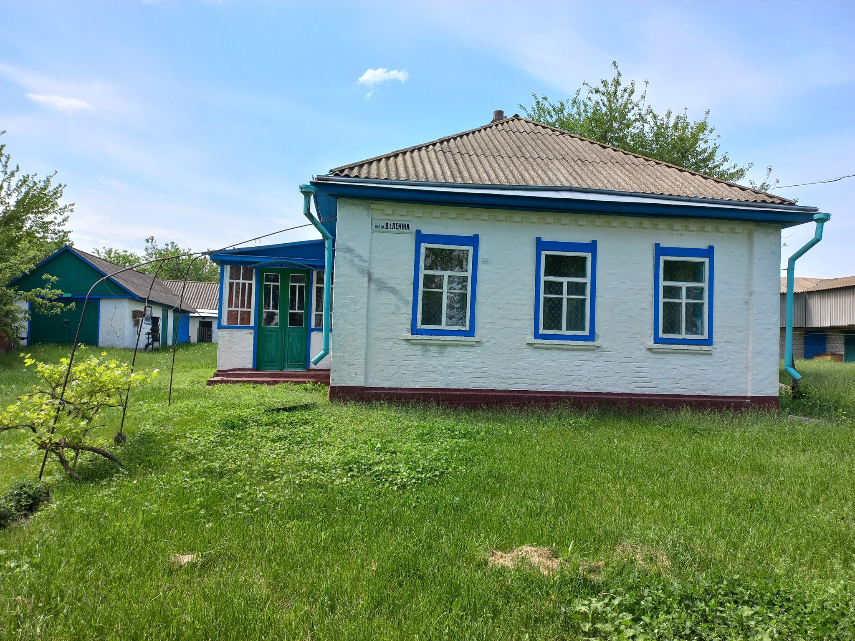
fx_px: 617
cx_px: 428
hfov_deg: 69.4
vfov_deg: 54.9
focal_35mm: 25
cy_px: 320
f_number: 1.8
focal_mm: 4.6
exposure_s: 1/301
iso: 25
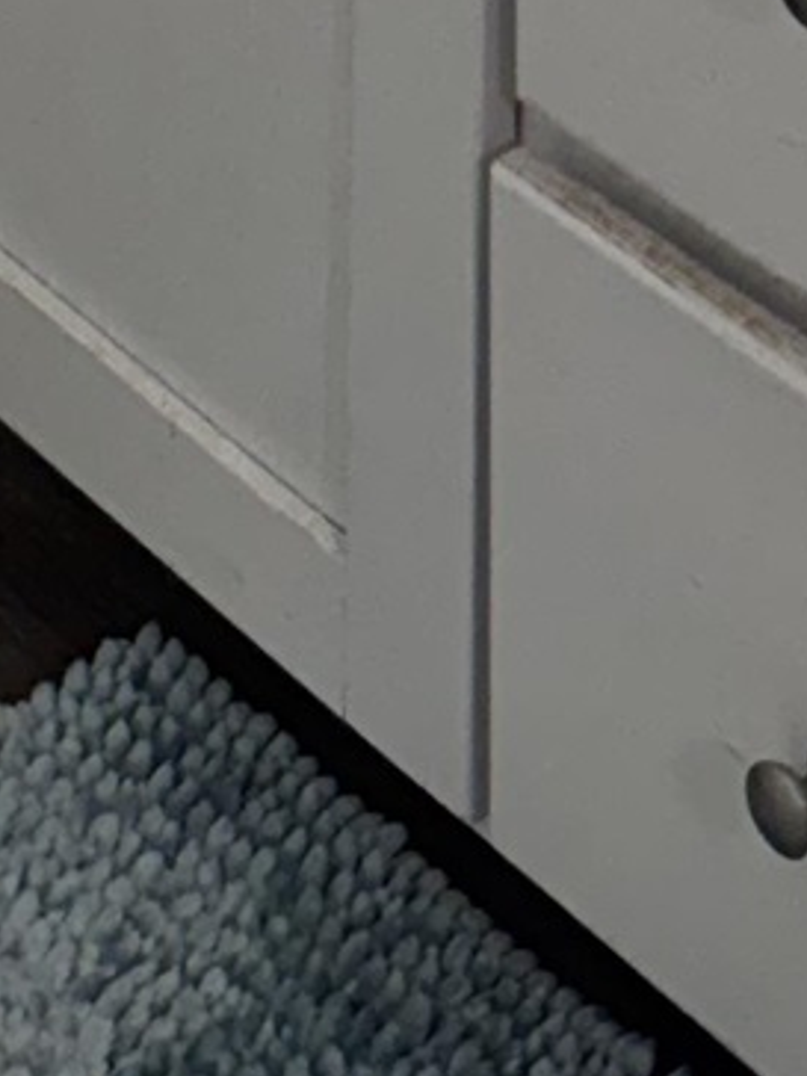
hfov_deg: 9.7
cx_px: 612
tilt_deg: -10.9
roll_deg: -1.3
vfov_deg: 10.0
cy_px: -2051
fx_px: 4725
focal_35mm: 152
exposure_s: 1/120
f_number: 1.78
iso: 160
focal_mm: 6.76
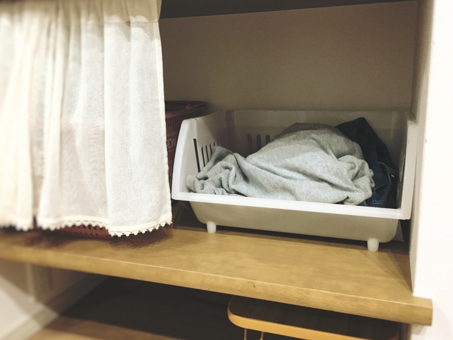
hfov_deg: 55.3
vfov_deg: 42.9
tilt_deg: -12.4
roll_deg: -0.1
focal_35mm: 33
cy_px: 166
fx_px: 432
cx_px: 222
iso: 160
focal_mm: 4.15
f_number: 2.2
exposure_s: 1/30
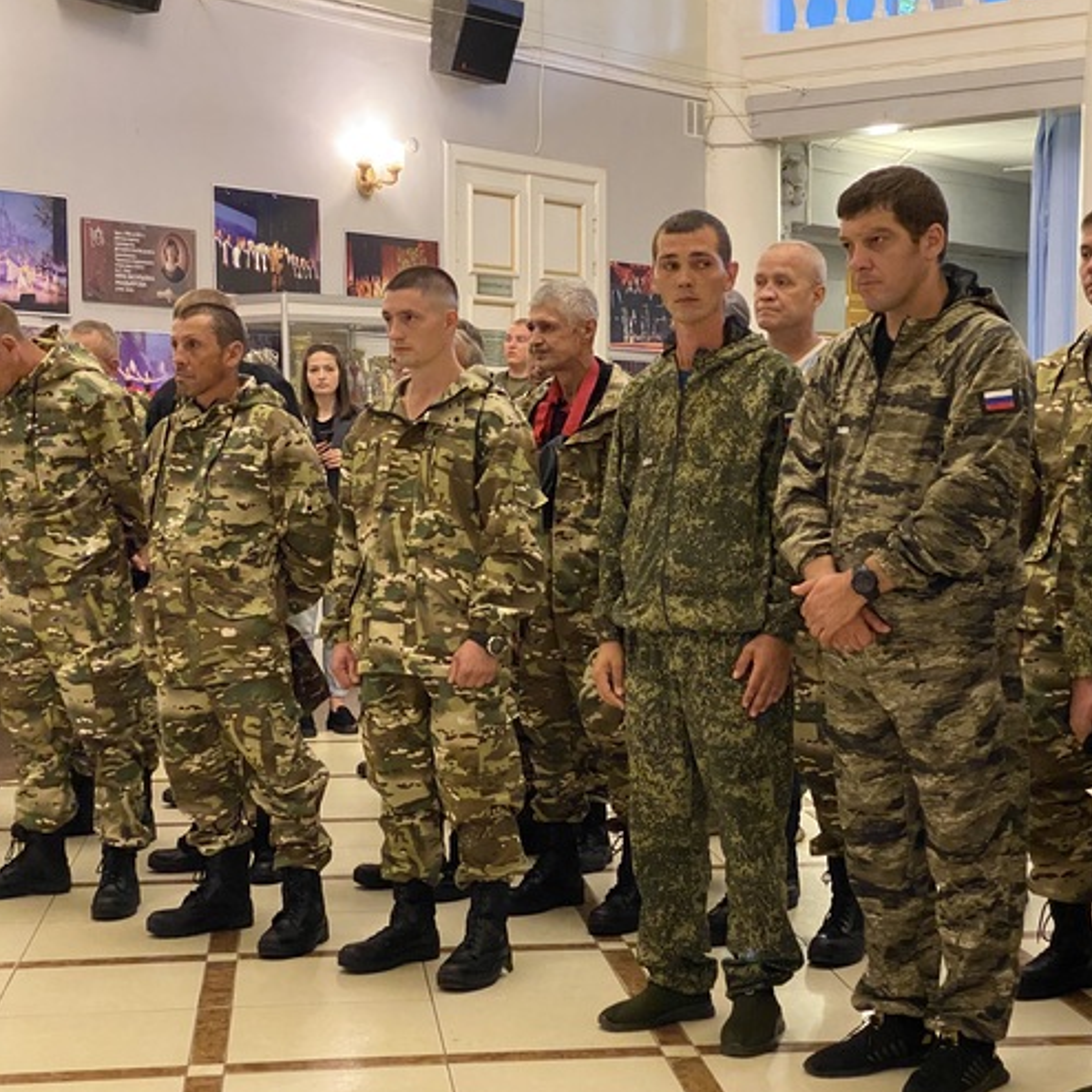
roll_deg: +0.2
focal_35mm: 62
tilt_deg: -2.9
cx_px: 558
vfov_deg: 27.7
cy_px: 546
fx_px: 2213
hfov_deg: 27.7
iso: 500
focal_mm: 6
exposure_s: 1/60
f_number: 2
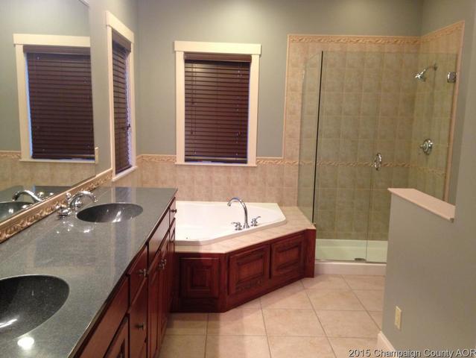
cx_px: 238
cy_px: 179
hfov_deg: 55.3
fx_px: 454
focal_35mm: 33
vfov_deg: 43.0
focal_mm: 4.13
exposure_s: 1/20
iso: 160
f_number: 2.4
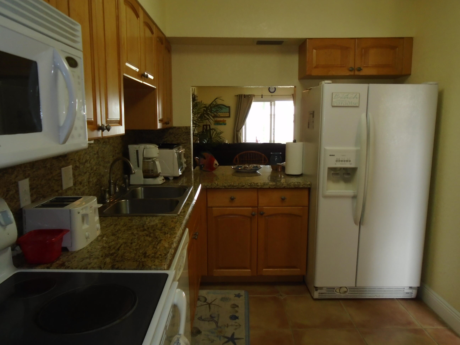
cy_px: 172
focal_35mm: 26
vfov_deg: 53.1
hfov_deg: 67.3
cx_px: 230
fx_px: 346
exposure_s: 1/30
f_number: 3.2
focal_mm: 4.6
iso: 200
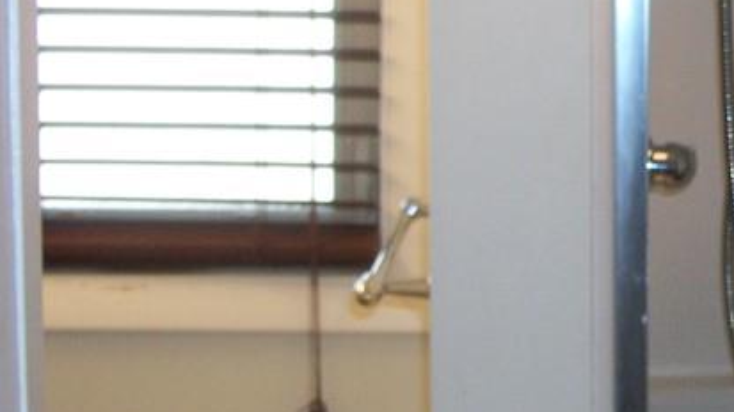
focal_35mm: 108
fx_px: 2101
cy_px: 206
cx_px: 823
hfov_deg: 19.0
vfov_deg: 11.2
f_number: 3.2
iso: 160
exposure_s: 1/40
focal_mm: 7.1
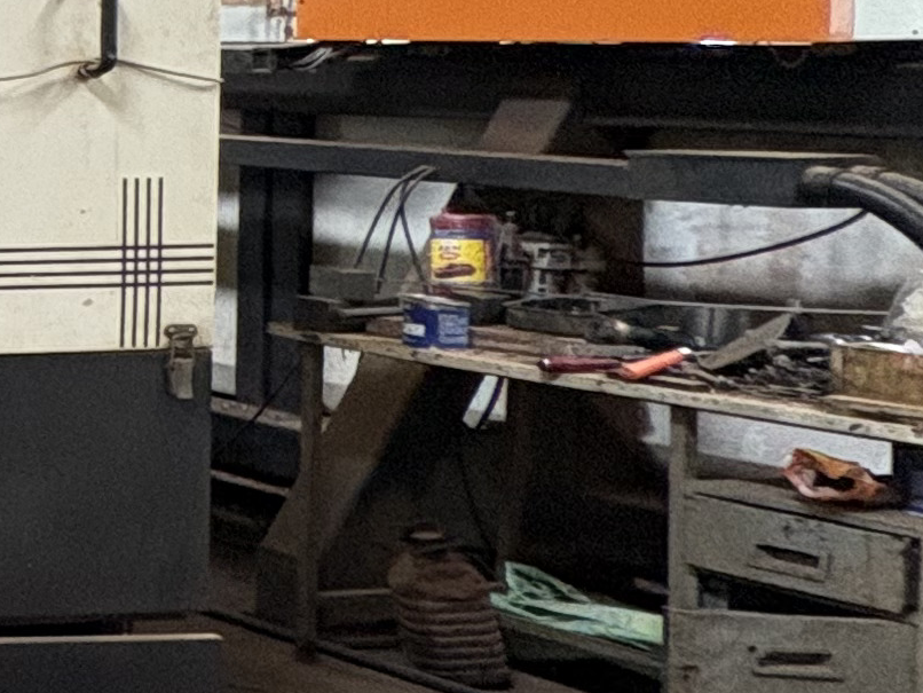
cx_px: -1370
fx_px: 1867
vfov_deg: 20.7
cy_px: 105
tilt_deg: -1.5
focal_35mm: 70
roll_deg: +2.2
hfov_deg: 14.6
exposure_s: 1/78
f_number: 2.2
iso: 200
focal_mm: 2.22
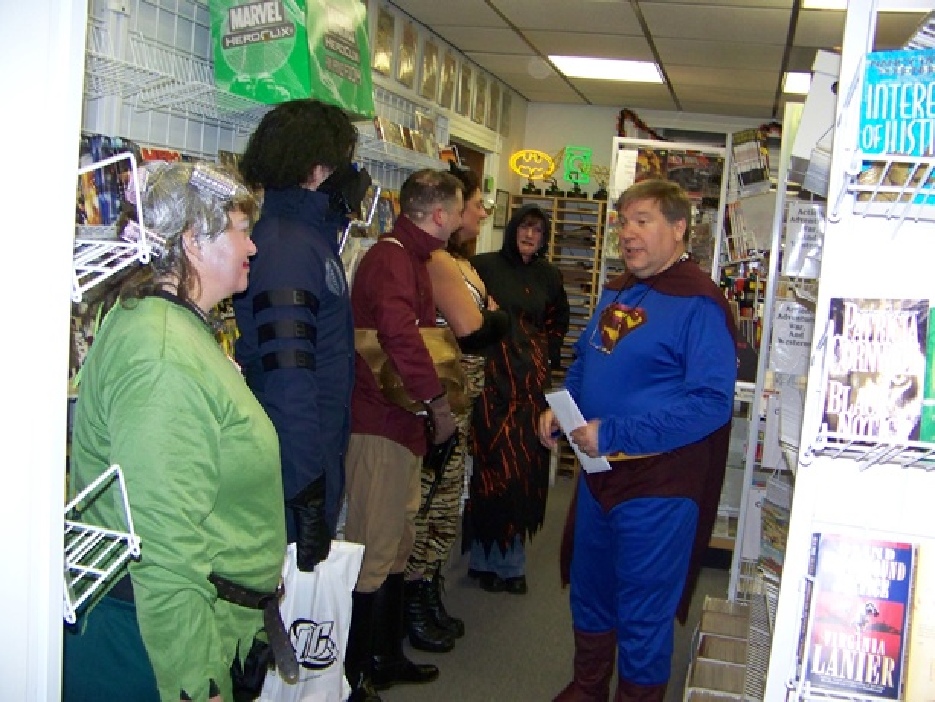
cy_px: 351
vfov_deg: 39.7
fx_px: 973
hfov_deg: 51.3
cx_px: 468
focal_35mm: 36
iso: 200
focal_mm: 5.85
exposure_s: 1/30
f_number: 2.8
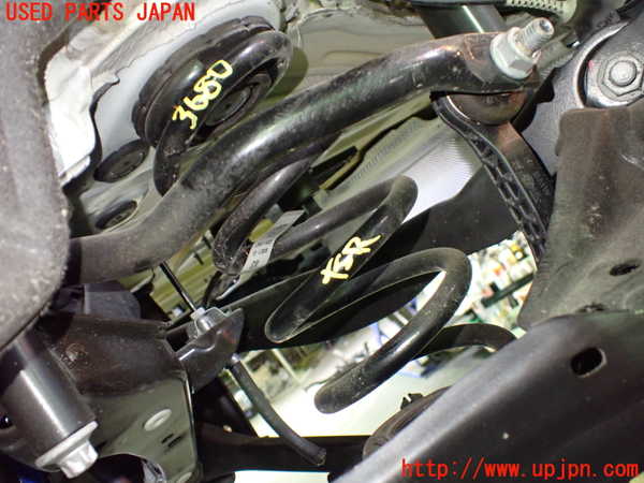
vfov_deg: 46.8
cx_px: 322
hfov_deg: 60.0
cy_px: 242
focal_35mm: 30
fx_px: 558
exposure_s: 1/30
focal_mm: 5.4
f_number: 2.3
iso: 1000
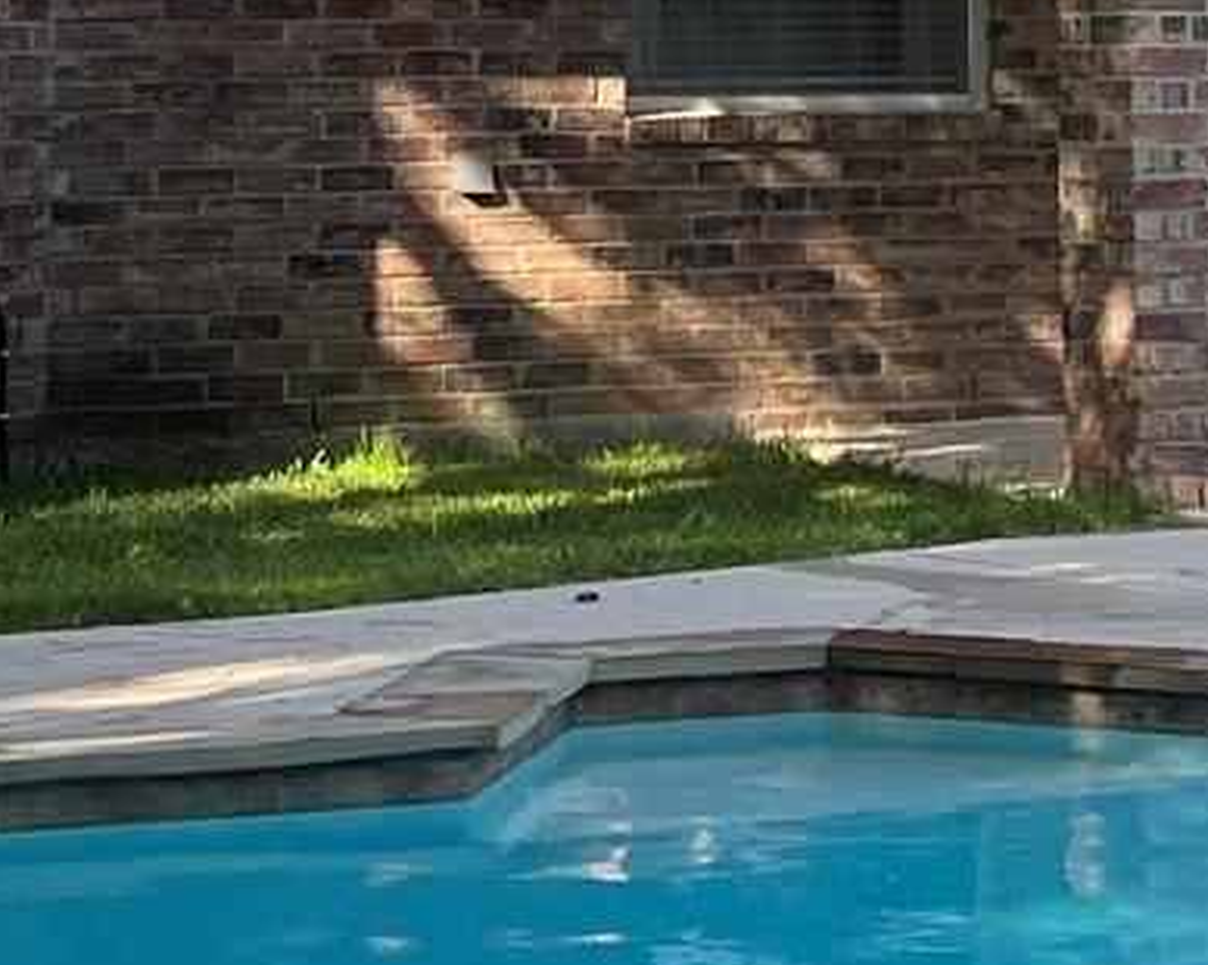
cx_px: 781
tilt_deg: +9.5
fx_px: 4788
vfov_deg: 10.8
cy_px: -781
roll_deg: +1.0
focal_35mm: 134
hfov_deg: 14.4
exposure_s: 1/621
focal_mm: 5.1
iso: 50
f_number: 1.6
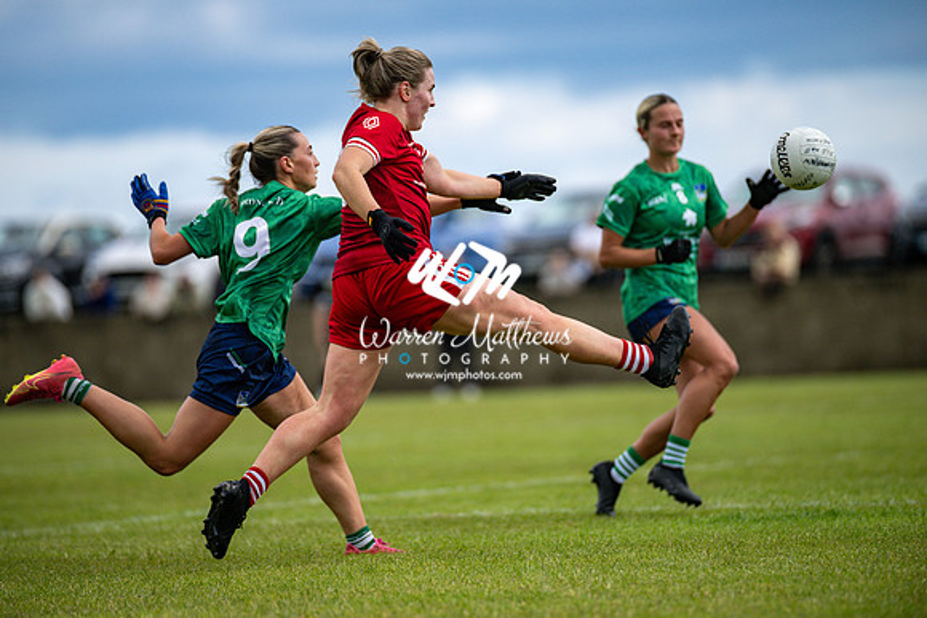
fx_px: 7726
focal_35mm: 300
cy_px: 309
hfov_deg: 6.9
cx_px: 464
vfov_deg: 4.6
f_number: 2.8
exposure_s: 1/6400
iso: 250
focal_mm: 300
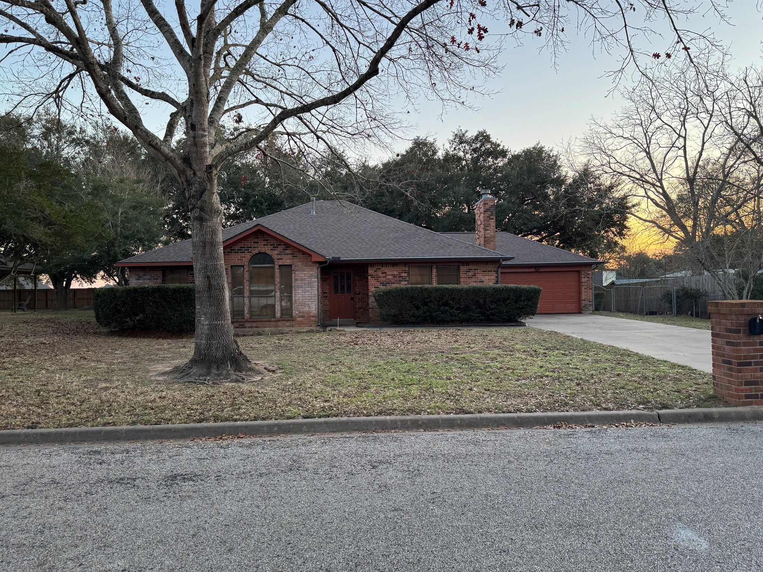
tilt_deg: -0.2
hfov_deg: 69.4
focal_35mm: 25
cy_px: 282
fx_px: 551
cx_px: 386
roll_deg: +1.3
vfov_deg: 54.9
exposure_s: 1/121
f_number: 1.78
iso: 125
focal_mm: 6.76
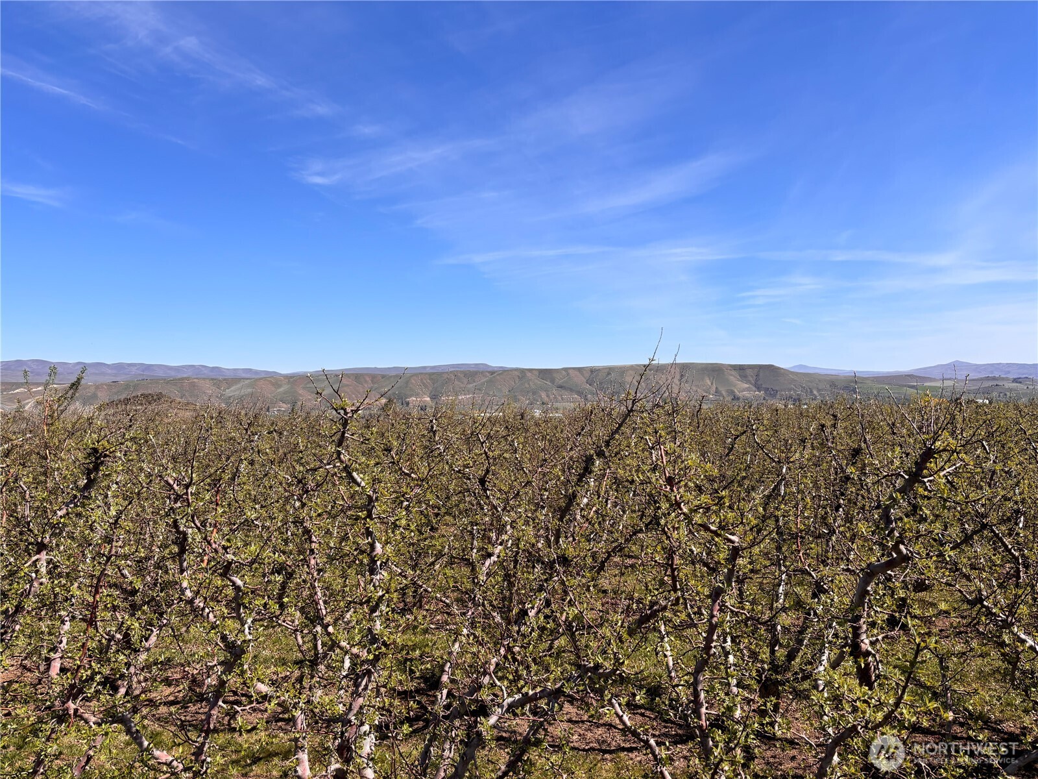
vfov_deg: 53.1
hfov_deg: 67.3
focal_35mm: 26
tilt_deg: -1.5
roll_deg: +0.7
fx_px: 780
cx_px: 519
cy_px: 390
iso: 50
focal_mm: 5.96
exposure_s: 1/4255
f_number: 1.6
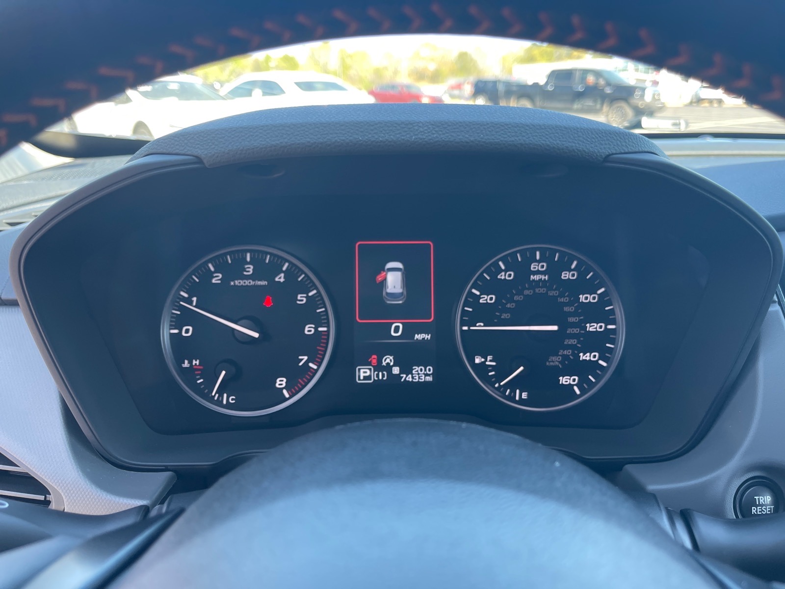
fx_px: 590
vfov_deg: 53.1
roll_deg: +0.4
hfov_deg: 67.3
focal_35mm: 26
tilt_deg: -16.9
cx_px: 392
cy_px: 294
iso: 64
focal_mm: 5.1
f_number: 1.6
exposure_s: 1/121
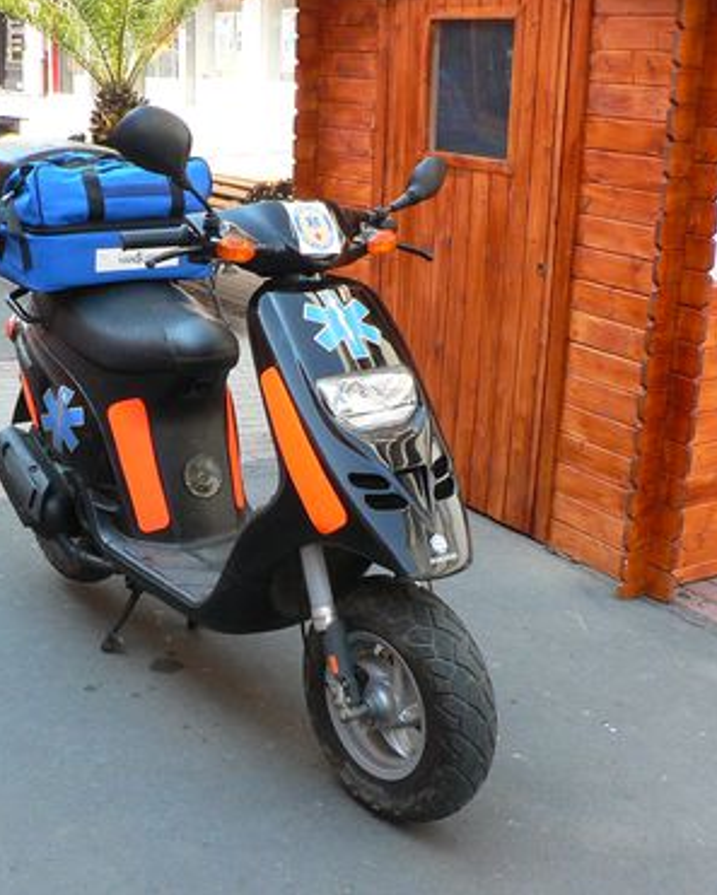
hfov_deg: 32.7
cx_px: 285
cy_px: 445
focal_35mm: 46
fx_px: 1220
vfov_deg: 40.3
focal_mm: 6
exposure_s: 1/250
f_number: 4
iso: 200
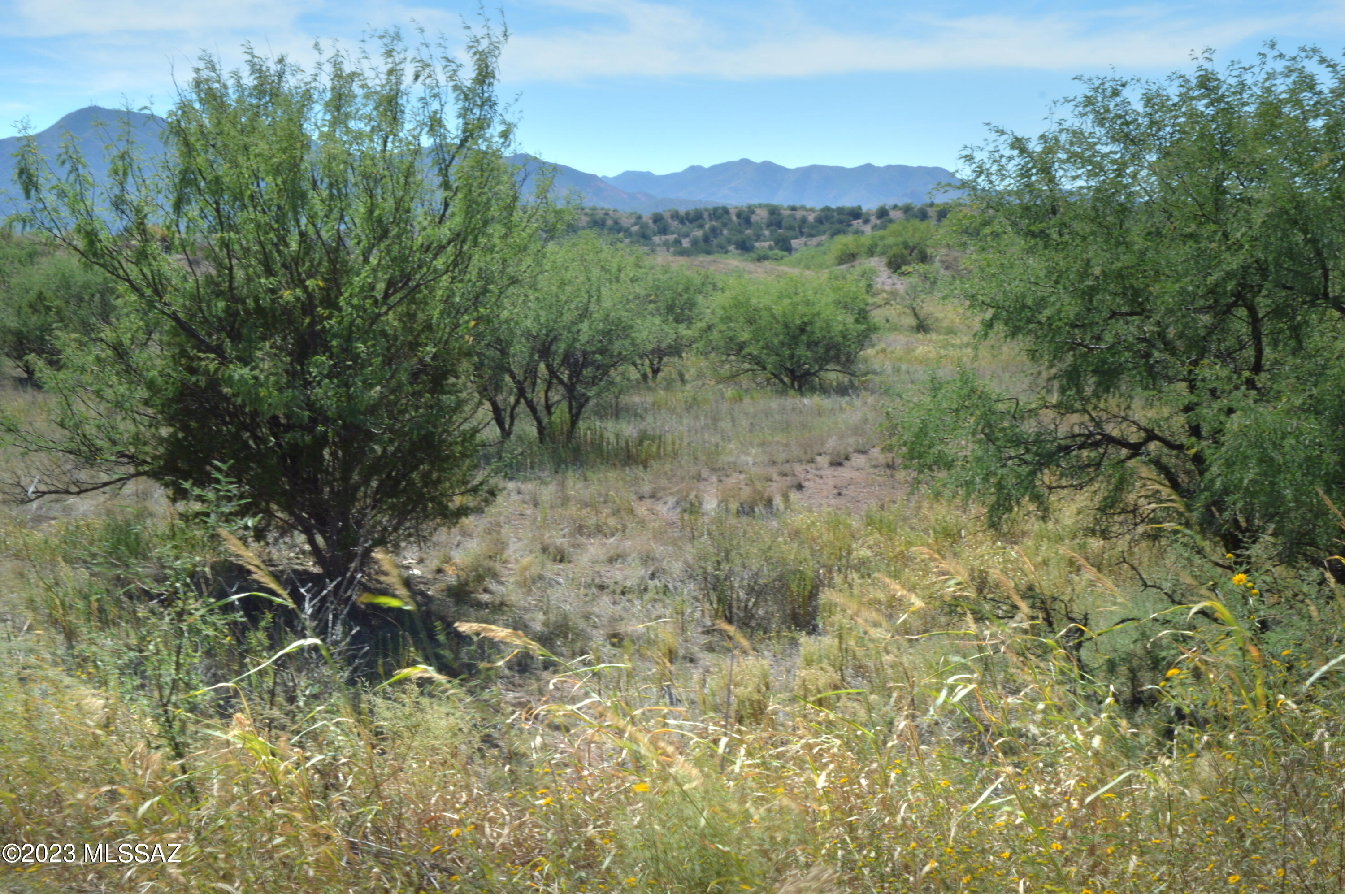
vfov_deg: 26.4
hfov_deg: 38.9
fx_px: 1904
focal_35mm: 51
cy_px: 447
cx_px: 672
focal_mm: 34
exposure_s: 1/40
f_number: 22
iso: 100
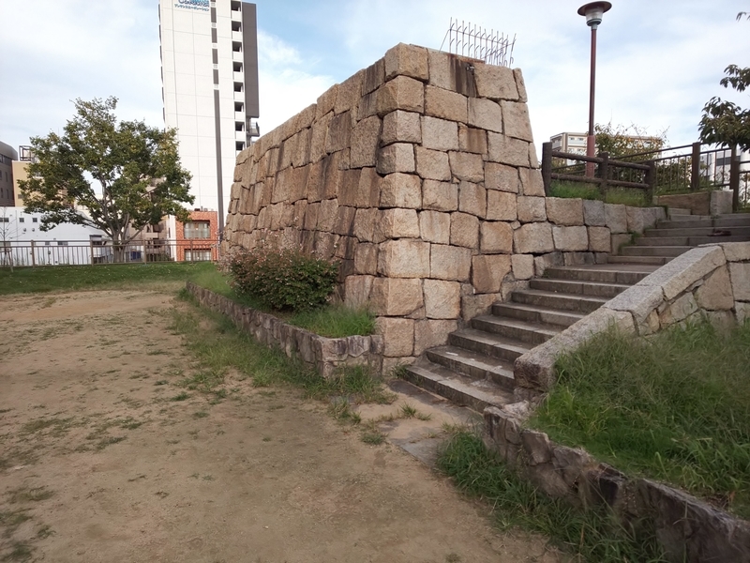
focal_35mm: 20
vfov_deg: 66.0
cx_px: 375
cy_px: 282
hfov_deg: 81.7
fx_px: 433
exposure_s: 1/338
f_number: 1.94
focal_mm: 3.45
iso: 28
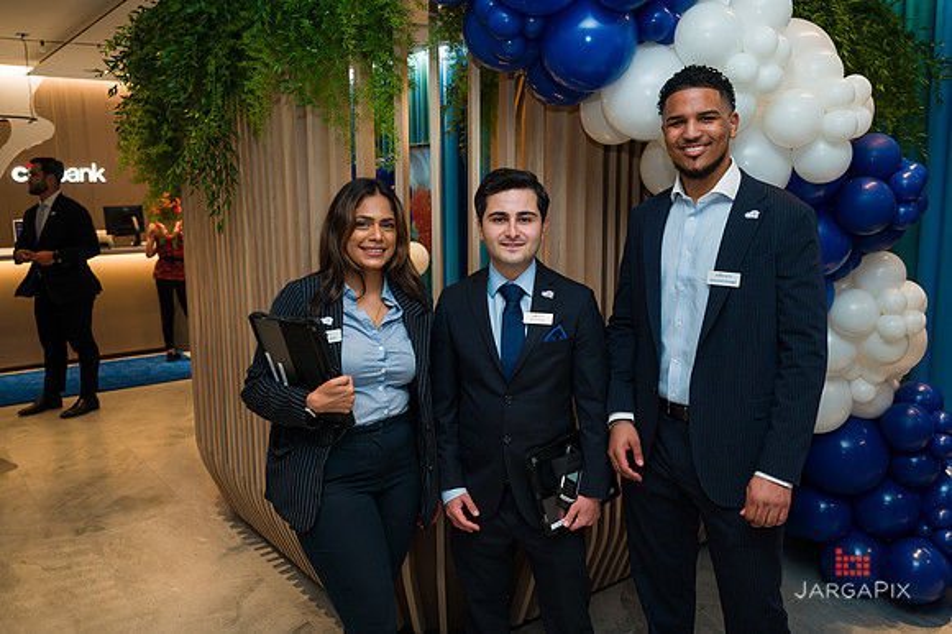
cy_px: 309
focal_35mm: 30
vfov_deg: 44.1
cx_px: 488
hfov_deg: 62.6
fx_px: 783
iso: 400
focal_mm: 28
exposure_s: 1/200
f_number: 3.5
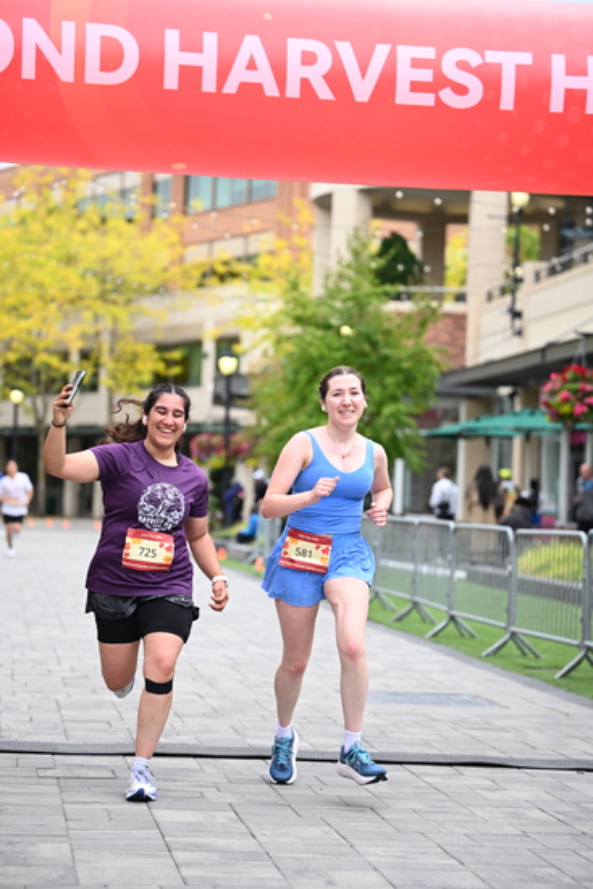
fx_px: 2222
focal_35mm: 90
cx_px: 296
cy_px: 444
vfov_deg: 22.6
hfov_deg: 15.2
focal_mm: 90
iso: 640
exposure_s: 1/2000
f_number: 2.8
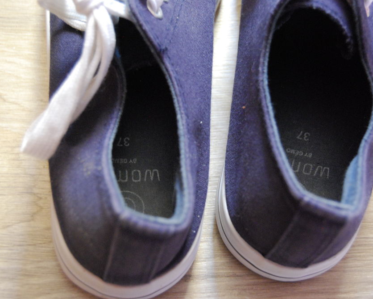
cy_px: 150
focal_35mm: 54
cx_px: 209
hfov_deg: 34.7
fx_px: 596
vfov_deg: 28.1
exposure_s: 1/13
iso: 1600
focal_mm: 32
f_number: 4.5
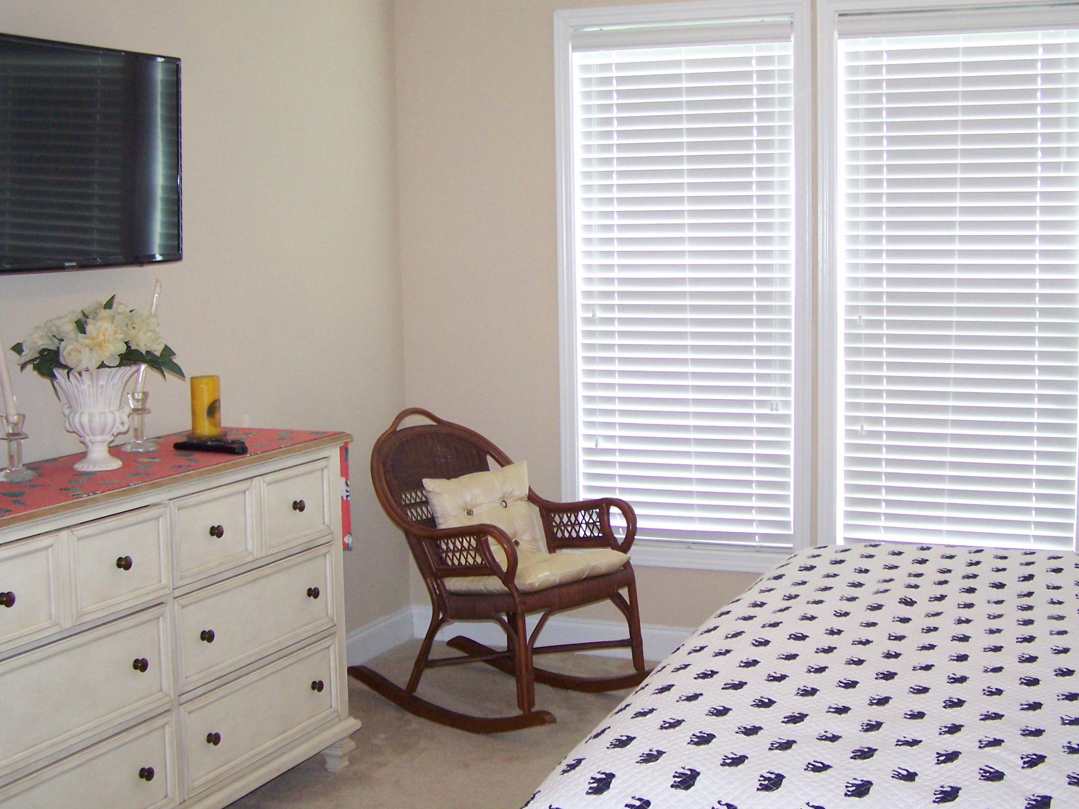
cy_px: 437
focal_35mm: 48
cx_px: 615
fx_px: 1496
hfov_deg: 39.6
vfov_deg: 30.3
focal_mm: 6.3
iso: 160
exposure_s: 1/40
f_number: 2.8
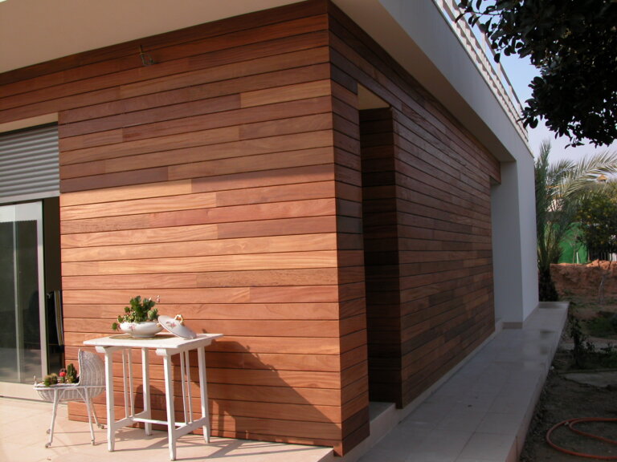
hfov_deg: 54.0
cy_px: 231
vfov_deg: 41.8
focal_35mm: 34
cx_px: 308
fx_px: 606
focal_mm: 8.9
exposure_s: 1/347
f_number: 5.6
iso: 100
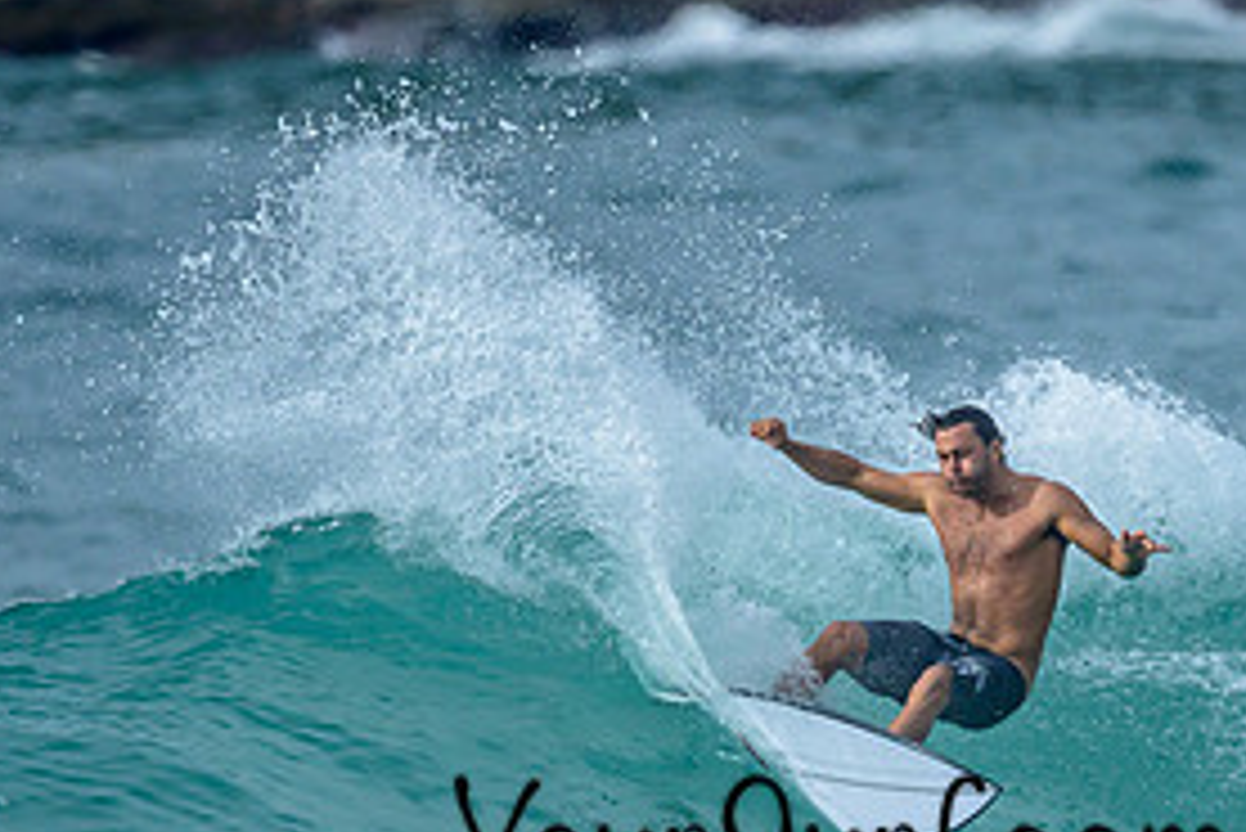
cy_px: 690
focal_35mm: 2288
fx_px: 79228
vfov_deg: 0.6
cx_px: 813
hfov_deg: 0.9
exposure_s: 1/2000
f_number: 6.3
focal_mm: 800
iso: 320
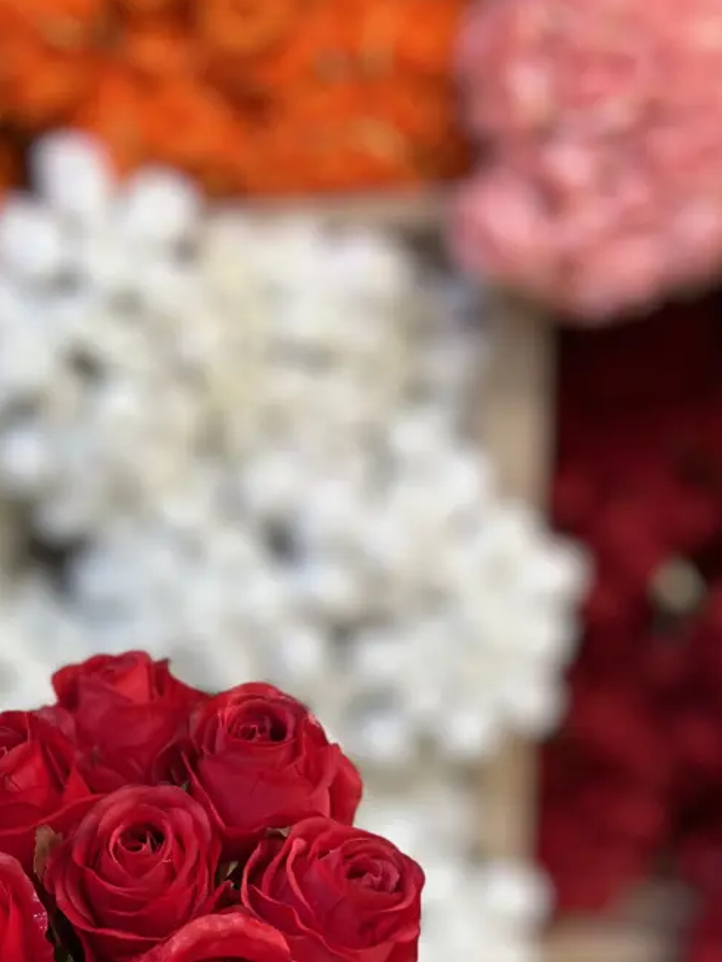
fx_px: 1473
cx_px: 103
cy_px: 905
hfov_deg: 26.8
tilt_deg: -22.2
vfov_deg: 33.8
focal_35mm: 53
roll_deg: +3.3
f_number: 1.5
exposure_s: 1/100
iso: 50
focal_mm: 5.7
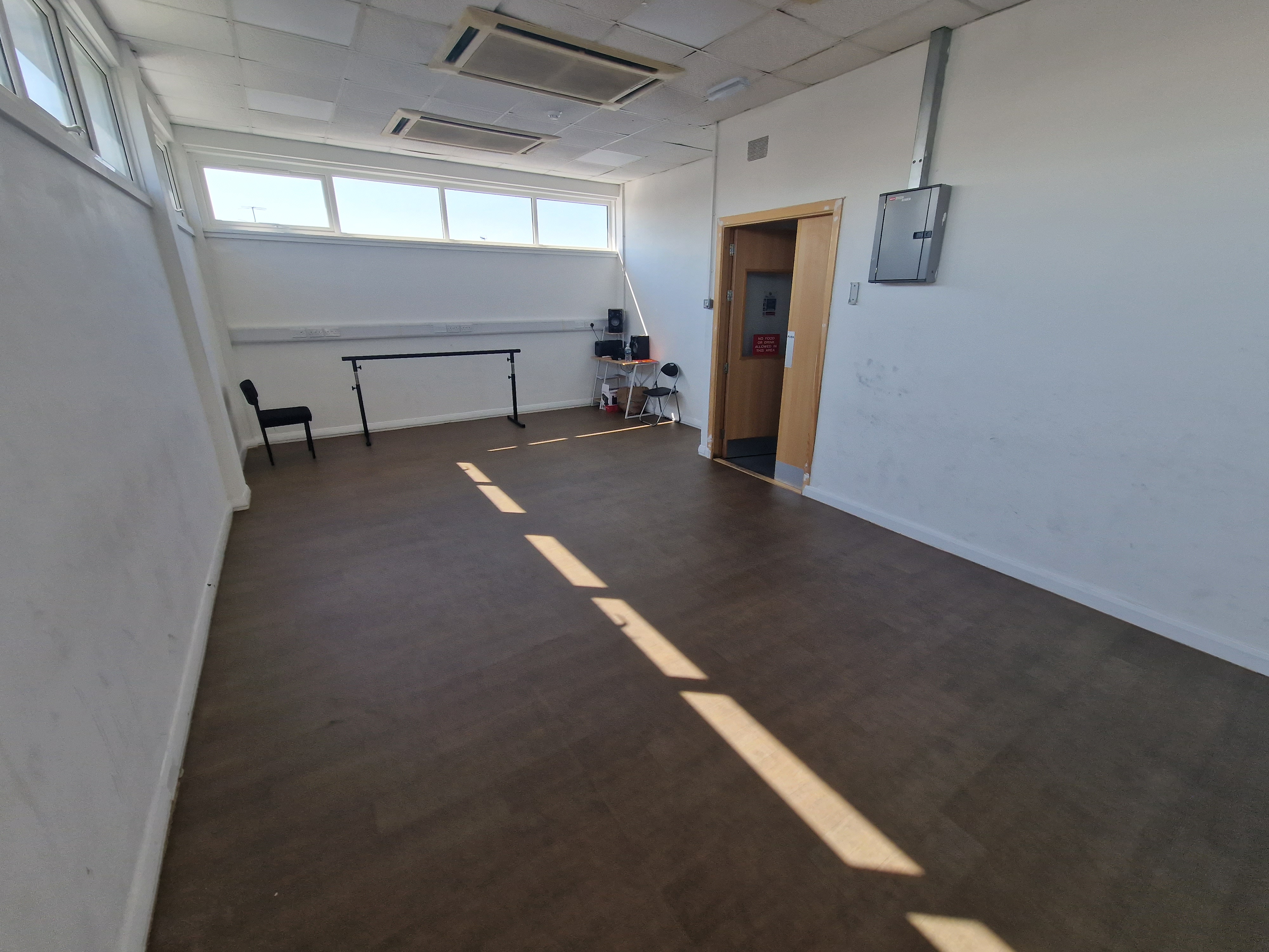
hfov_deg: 106.2
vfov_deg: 89.9
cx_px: 634
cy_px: 476
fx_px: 477
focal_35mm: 13
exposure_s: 1/328
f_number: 2.2
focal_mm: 2.2
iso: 50
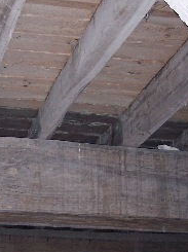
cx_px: 29
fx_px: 675
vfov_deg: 20.8
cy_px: 214
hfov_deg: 15.7
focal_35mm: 93
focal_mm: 8
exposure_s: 1/30
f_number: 2.8
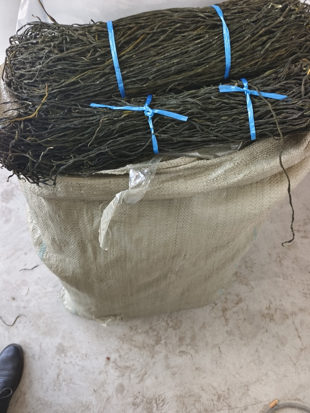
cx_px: 155
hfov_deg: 58.9
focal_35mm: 23
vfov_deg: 73.9
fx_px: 275
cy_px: 206
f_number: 1.75
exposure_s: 1/24
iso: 71
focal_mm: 5.5
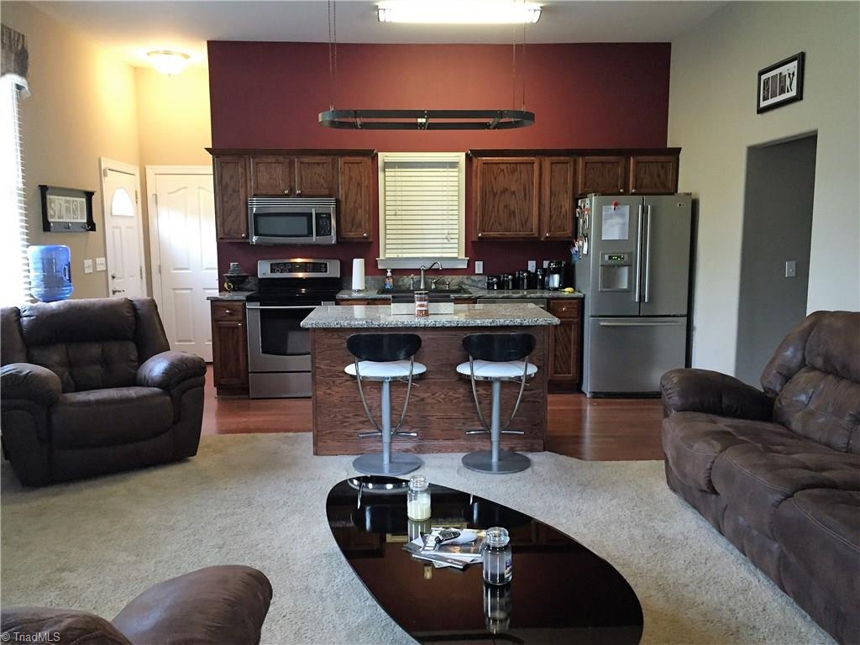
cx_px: 430
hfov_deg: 61.7
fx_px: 720
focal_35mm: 29
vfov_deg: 48.2
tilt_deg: -7.3
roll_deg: +0.0
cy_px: 322
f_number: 2.2
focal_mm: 4.15
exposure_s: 1/30
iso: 160
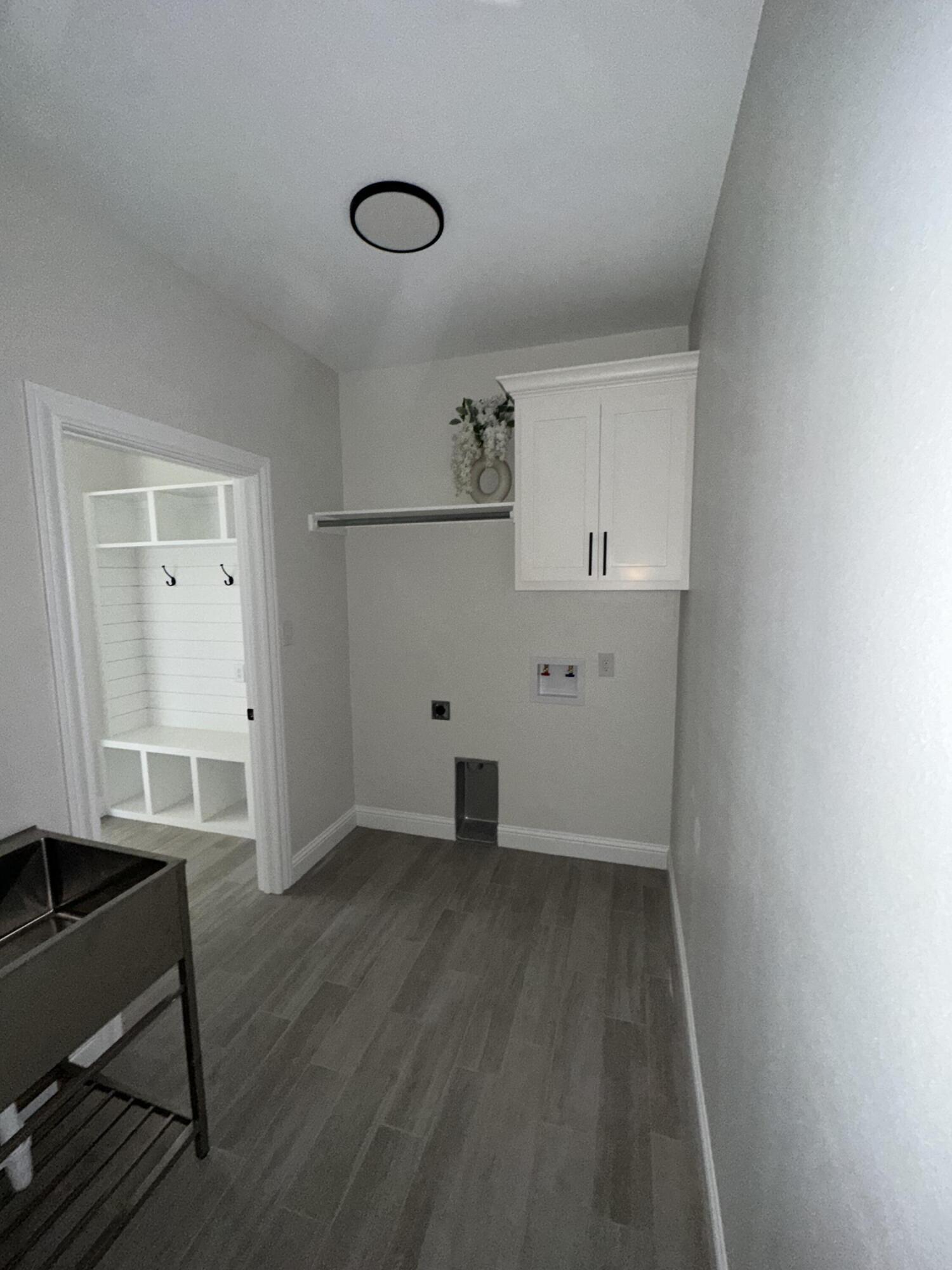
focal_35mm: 14
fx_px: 513
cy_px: 635
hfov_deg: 85.7
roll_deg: -0.5
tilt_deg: -5.6
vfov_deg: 102.1
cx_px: 476
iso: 250
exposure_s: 1/38
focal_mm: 2.22
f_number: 2.2
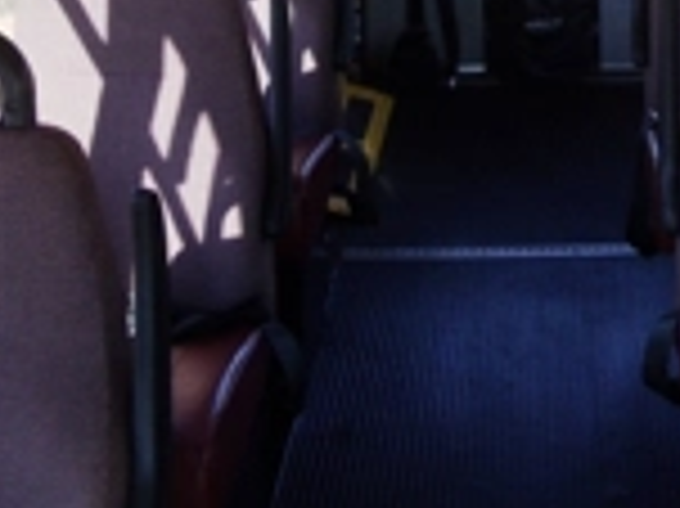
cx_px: 545
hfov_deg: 18.6
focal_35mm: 105
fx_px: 2061
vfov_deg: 13.7
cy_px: -90
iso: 200
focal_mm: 6
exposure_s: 1/100
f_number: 3.5
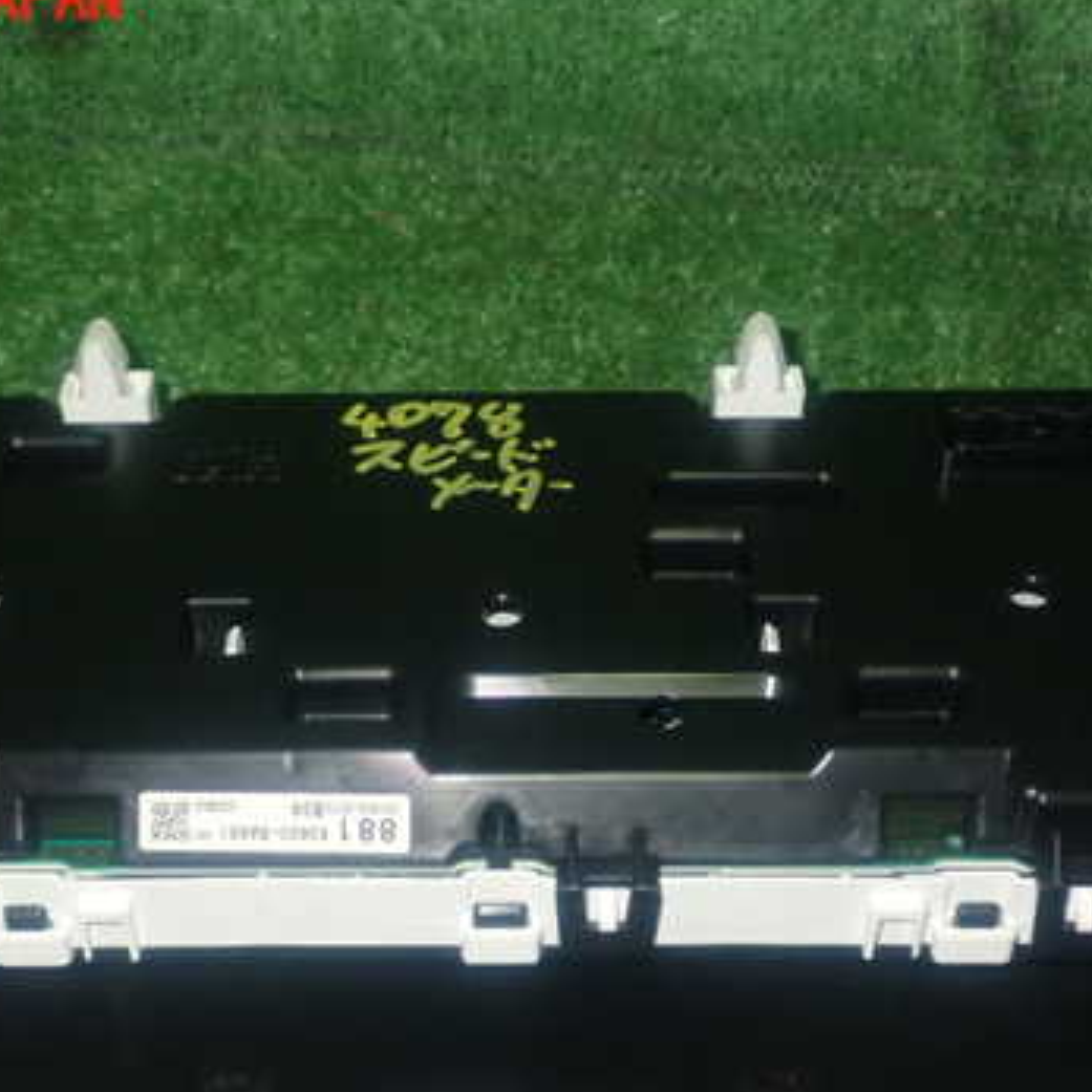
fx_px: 2070
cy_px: 667
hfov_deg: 29.5
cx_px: 494
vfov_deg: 29.5
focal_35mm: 58
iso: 800
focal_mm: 6.83
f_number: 8
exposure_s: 1/40
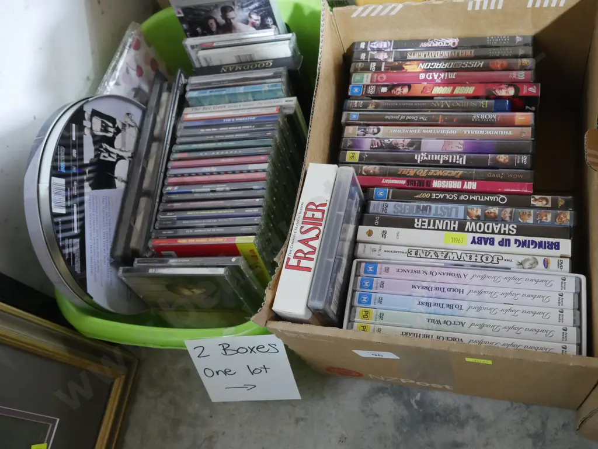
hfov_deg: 51.4
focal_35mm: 36
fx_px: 622
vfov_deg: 39.7
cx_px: 299
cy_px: 224
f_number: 4
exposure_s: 1/20
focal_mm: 18
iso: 3200
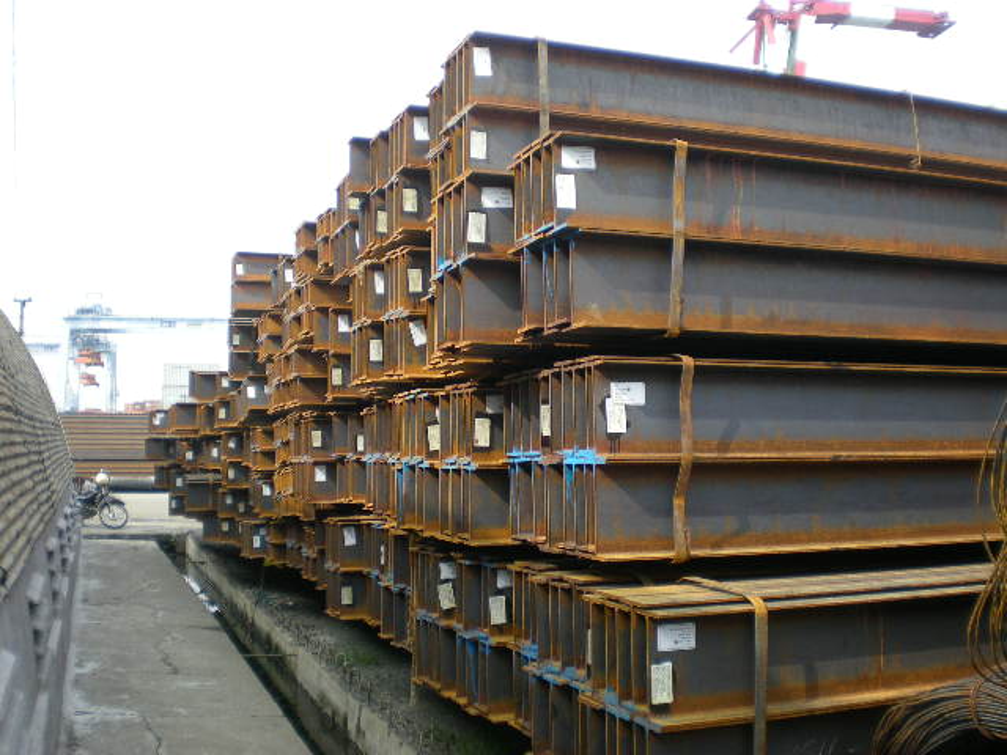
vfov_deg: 37.7
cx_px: 504
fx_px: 1105
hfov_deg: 49.0
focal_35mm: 38
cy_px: 378
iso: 50
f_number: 3.1
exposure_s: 1/216
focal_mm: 6.3
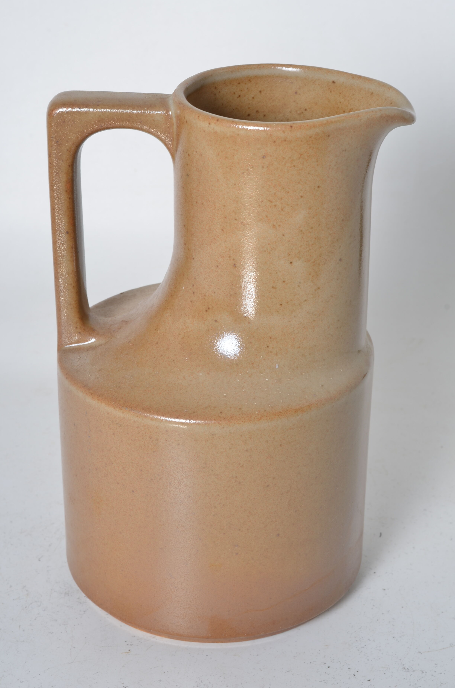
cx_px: 228
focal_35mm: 75
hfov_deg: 18.1
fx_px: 1428
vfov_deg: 27.0
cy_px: 344
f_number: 11
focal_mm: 50
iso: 100
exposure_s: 1/125
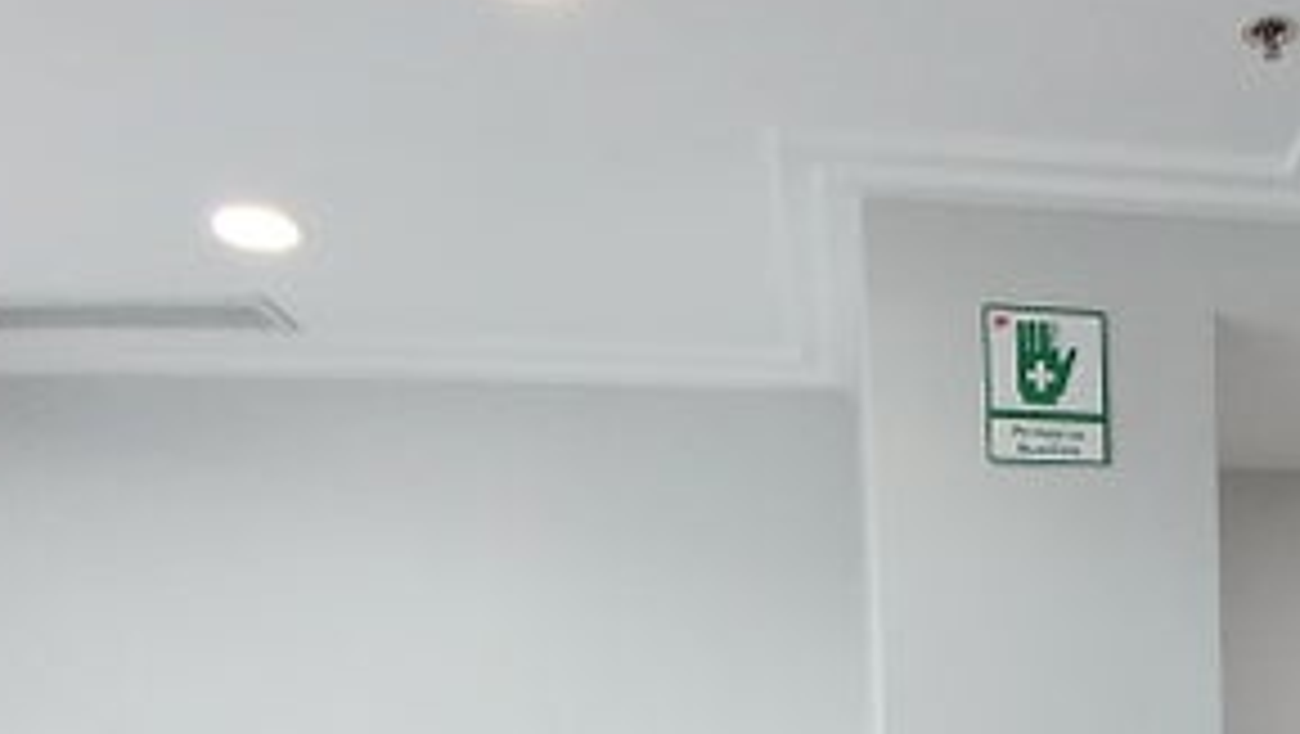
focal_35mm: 41
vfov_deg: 25.5
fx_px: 1414
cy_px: 919
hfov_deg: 43.8
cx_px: 1233
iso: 100
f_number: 2.2
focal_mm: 1.4
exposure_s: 1/30
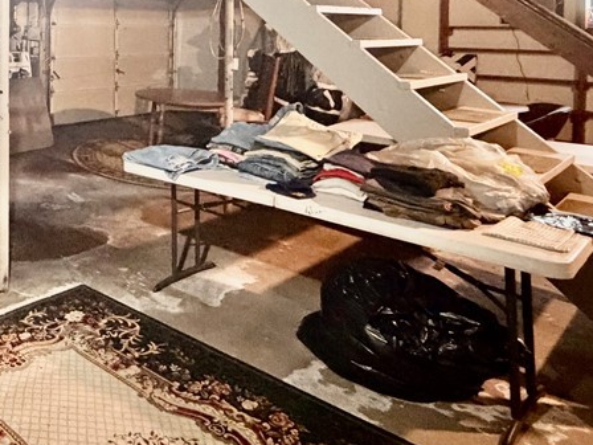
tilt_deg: -1.2
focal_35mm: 32
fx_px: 548
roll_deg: -0.9
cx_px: -9
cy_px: 34
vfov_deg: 40.4
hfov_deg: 46.7
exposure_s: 1/40
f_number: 2.2
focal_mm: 2.22
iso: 1000
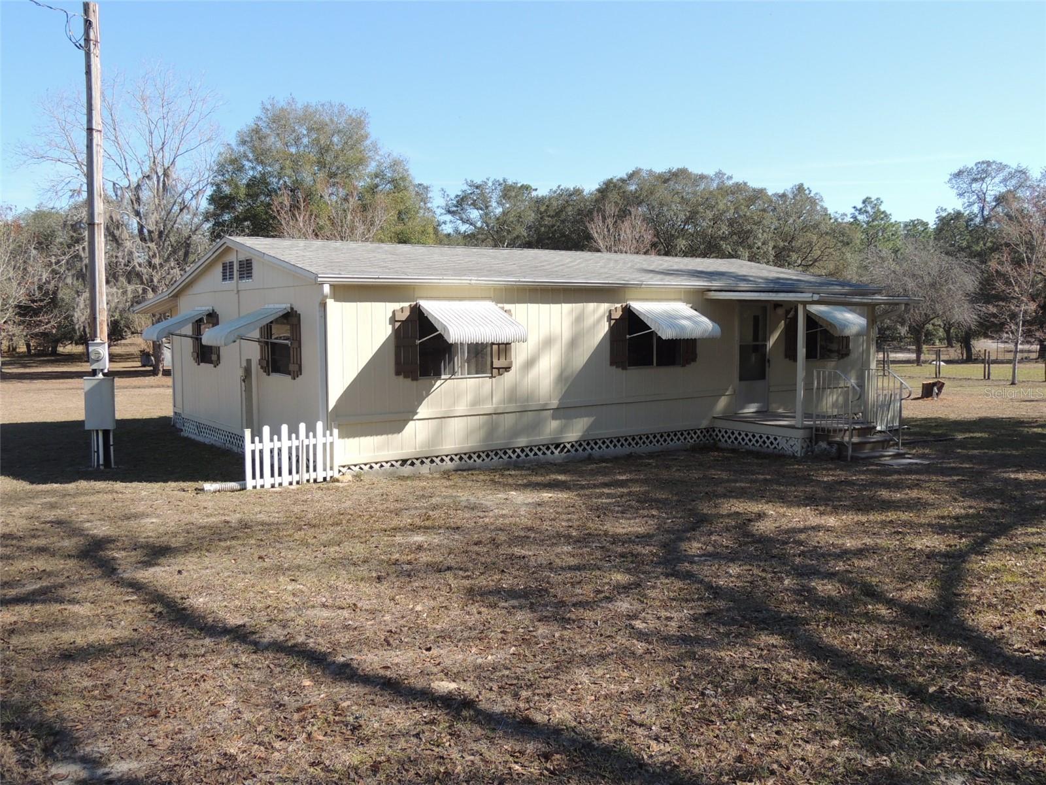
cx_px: 523
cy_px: 392
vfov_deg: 46.8
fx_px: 907
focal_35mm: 30
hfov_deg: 60.0
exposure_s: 1/640
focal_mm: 5.3
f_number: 3.1
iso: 100
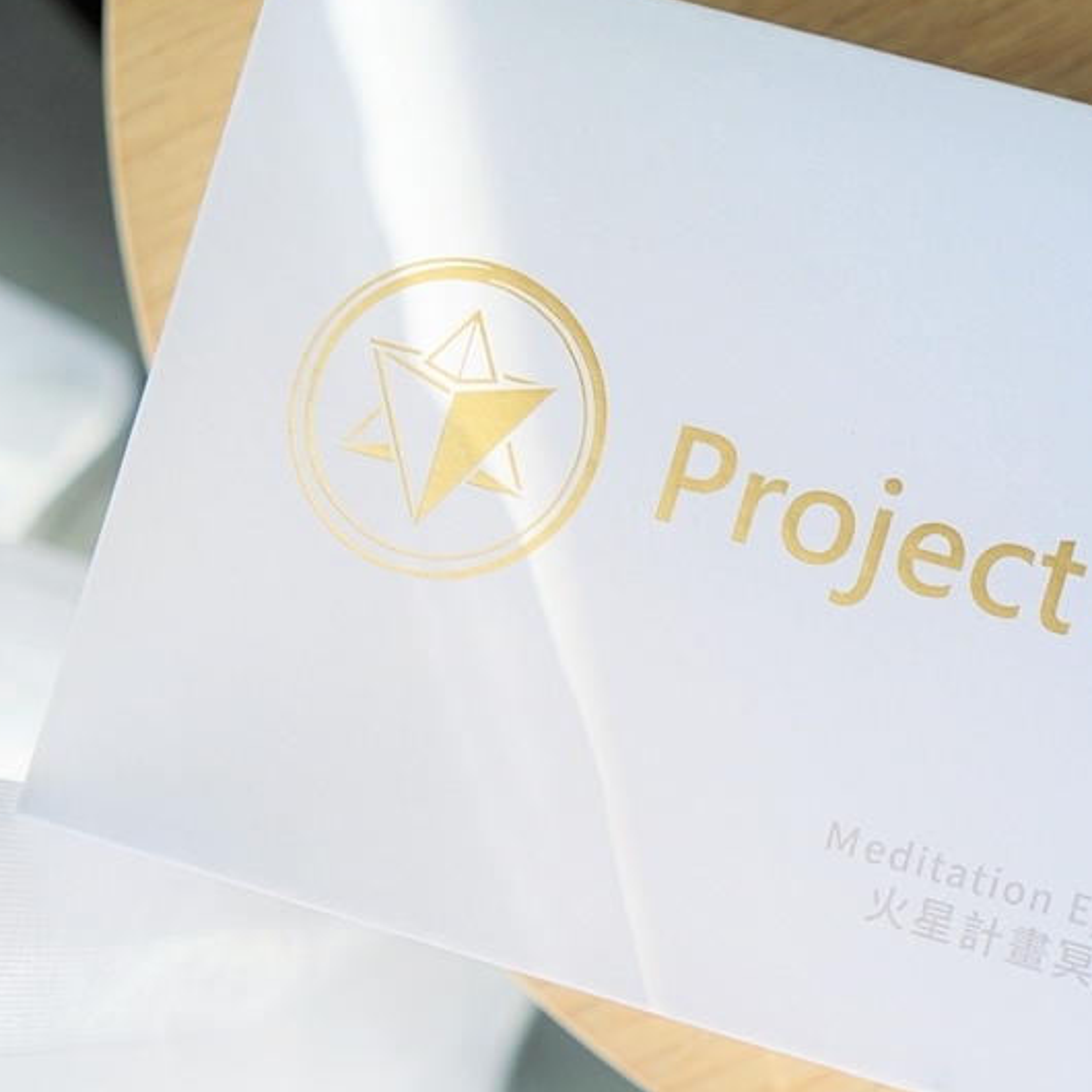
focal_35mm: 85
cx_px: 832
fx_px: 3034
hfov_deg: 20.2
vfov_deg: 20.4
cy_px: 627
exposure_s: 1/125
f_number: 5.6
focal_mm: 53
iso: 100
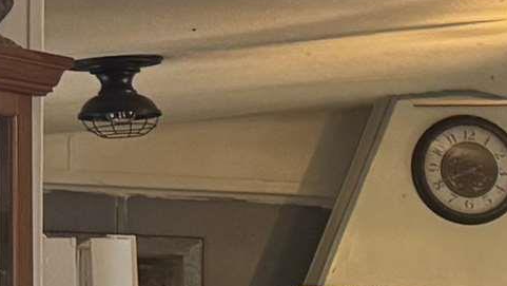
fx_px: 2246
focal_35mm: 167
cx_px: 1117
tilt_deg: -1.7
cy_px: 445
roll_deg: -0.8
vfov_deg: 7.1
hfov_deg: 11.2
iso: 320
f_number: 1.78
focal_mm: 6.76
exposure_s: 1/60
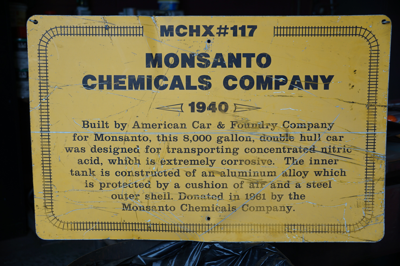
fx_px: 500
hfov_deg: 43.6
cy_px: 133
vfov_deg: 29.8
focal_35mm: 45
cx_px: 200
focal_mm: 30
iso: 100
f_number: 4.5
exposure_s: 1/160
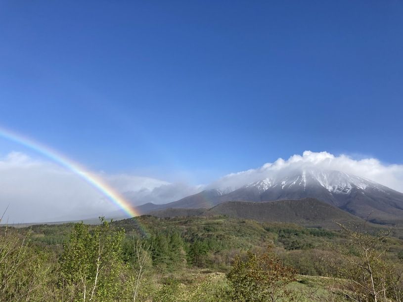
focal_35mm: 28
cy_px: 151
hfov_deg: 63.5
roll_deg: -4.2
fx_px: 326
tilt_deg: +16.1
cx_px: 202
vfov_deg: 49.7
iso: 25
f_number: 1.8
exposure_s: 1/2667
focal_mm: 3.99
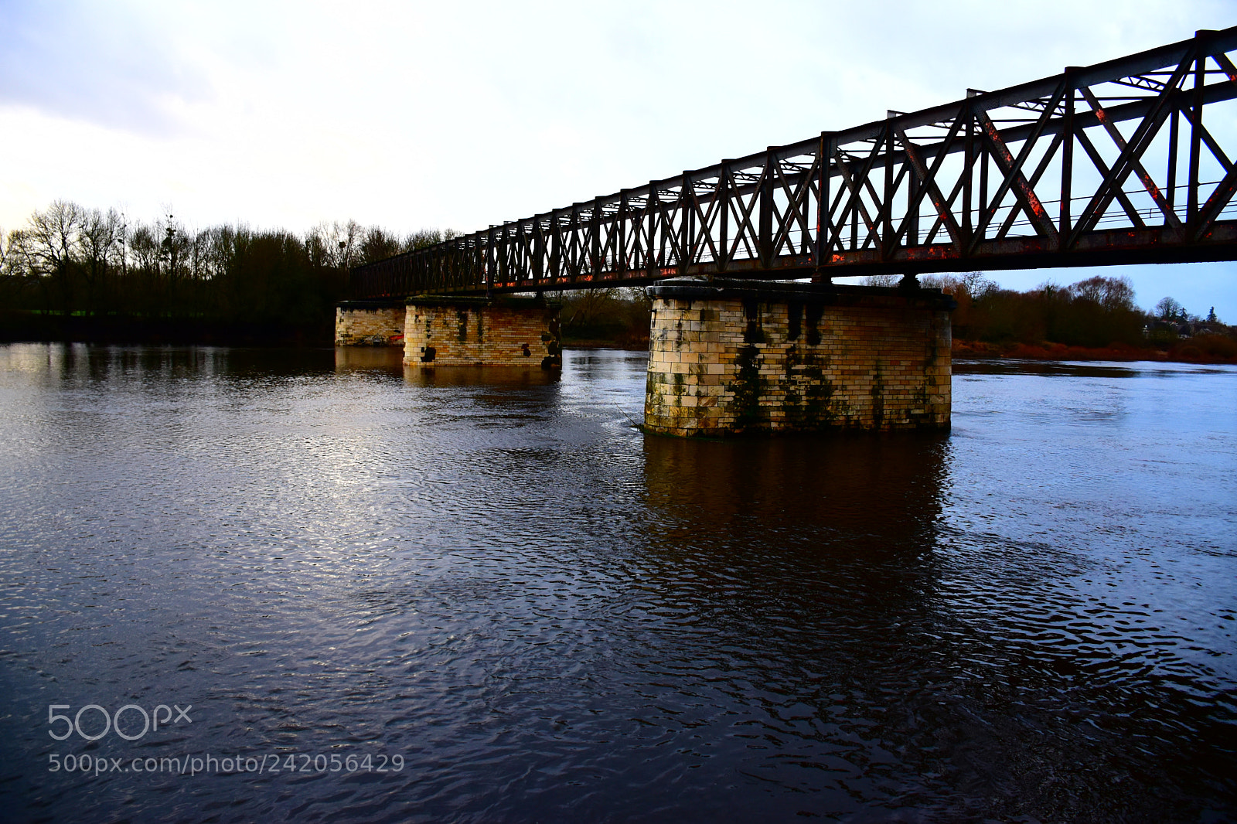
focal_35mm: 27
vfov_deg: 47.9
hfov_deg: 67.4
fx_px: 927
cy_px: 412
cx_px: 618
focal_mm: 18
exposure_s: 1/60
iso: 400
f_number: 4
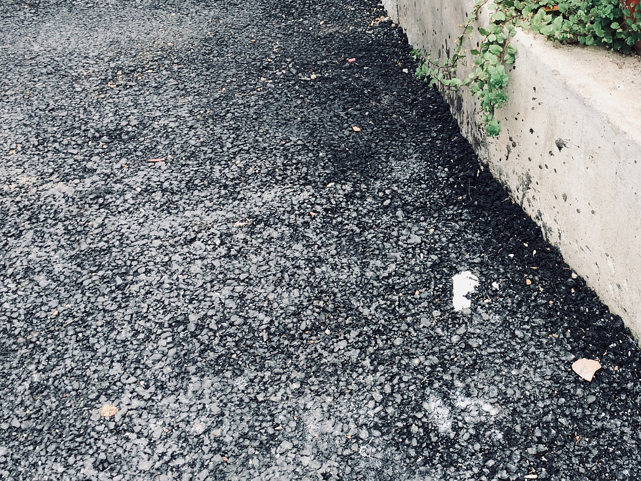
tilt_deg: -33.4
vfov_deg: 32.2
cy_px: 233
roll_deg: -1.8
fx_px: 833
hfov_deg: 40.8
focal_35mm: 45
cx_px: 488
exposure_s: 1/331
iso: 32
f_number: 2.2
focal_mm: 4.15
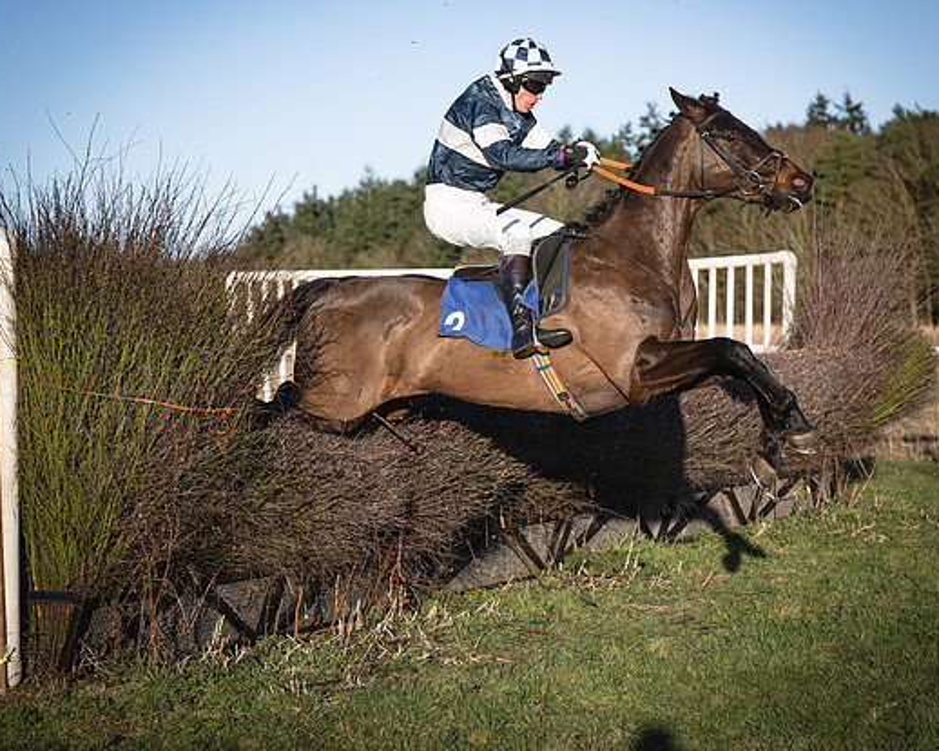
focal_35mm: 94
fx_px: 2611
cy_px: 349
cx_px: 468
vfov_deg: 16.4
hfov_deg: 20.4
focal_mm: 70
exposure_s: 1/2000
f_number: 2.8
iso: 100
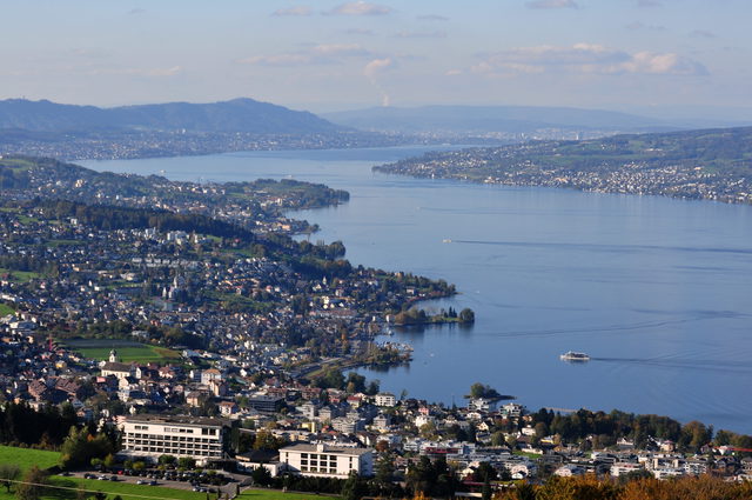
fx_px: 2191
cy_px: 250
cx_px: 376
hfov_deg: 19.5
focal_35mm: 105
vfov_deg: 13.0
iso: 200
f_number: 8
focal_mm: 70
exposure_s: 1/500
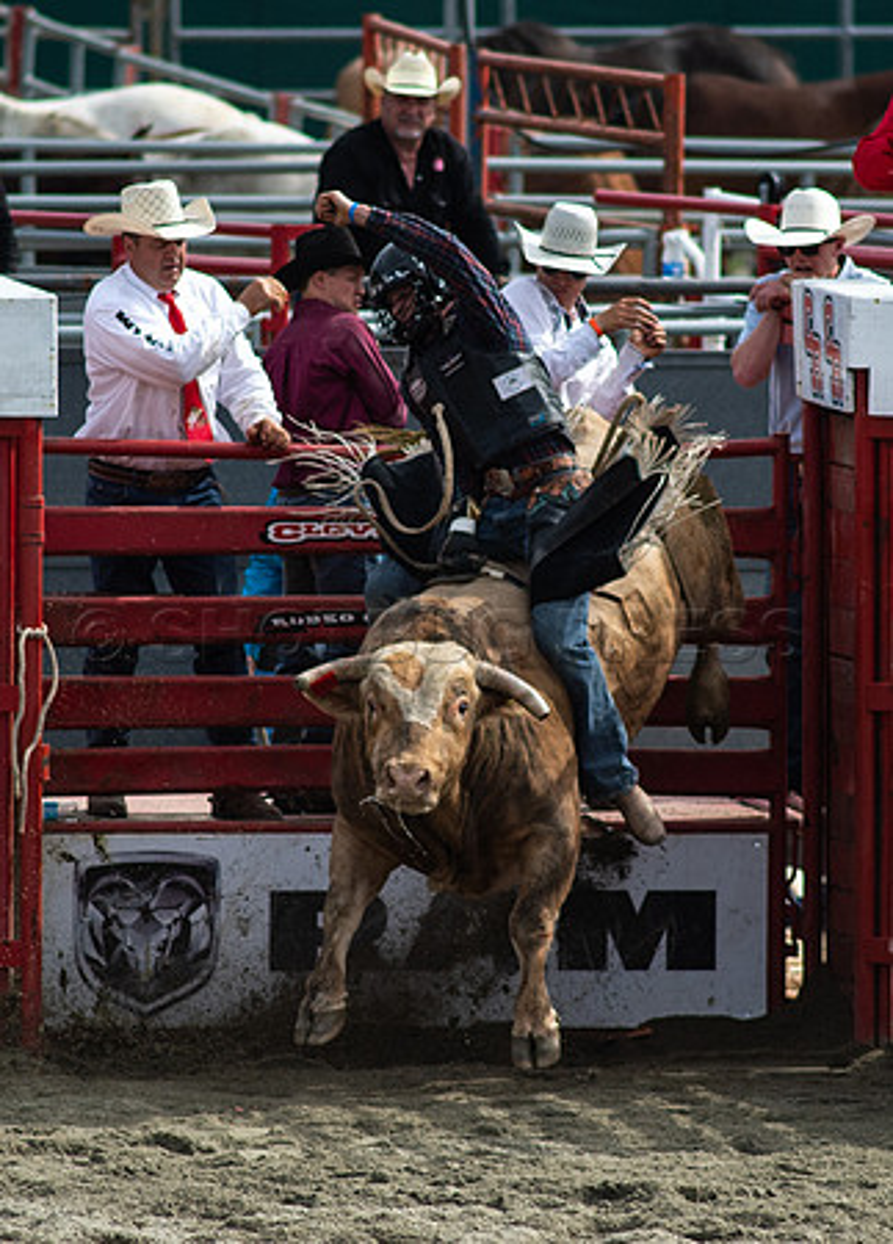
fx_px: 24636
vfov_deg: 2.9
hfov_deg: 2.1
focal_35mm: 696
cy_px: 718
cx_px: 512
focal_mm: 300
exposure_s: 1/8000
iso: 1000
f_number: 4
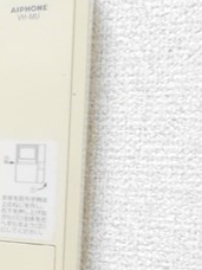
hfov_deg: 19.9
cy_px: 185
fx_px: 490
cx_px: -109
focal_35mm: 63
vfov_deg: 30.4
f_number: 4
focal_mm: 7
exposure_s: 1/60
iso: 3200
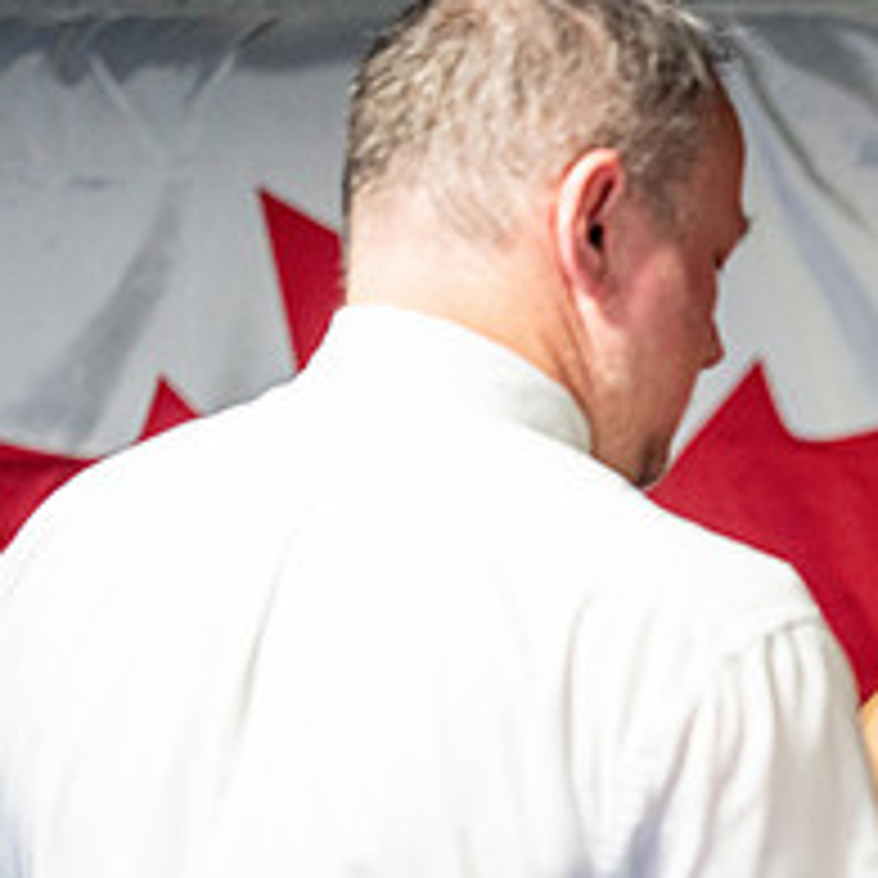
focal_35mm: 291
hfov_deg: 6.0
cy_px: 822
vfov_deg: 6.0
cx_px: 964
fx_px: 8351
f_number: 2
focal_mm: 115
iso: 4000
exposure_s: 1/800
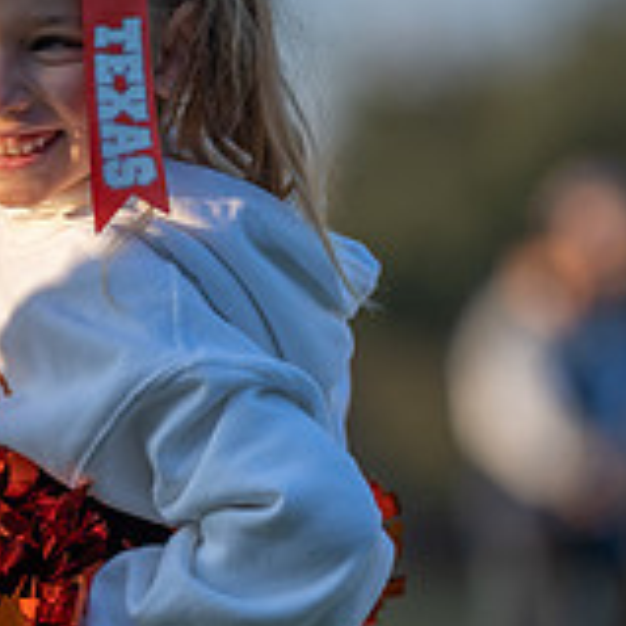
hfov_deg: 3.5
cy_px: 238
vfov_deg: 3.5
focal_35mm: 503
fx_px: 10291
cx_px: 59
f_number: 2.8
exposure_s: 1/640
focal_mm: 162
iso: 100
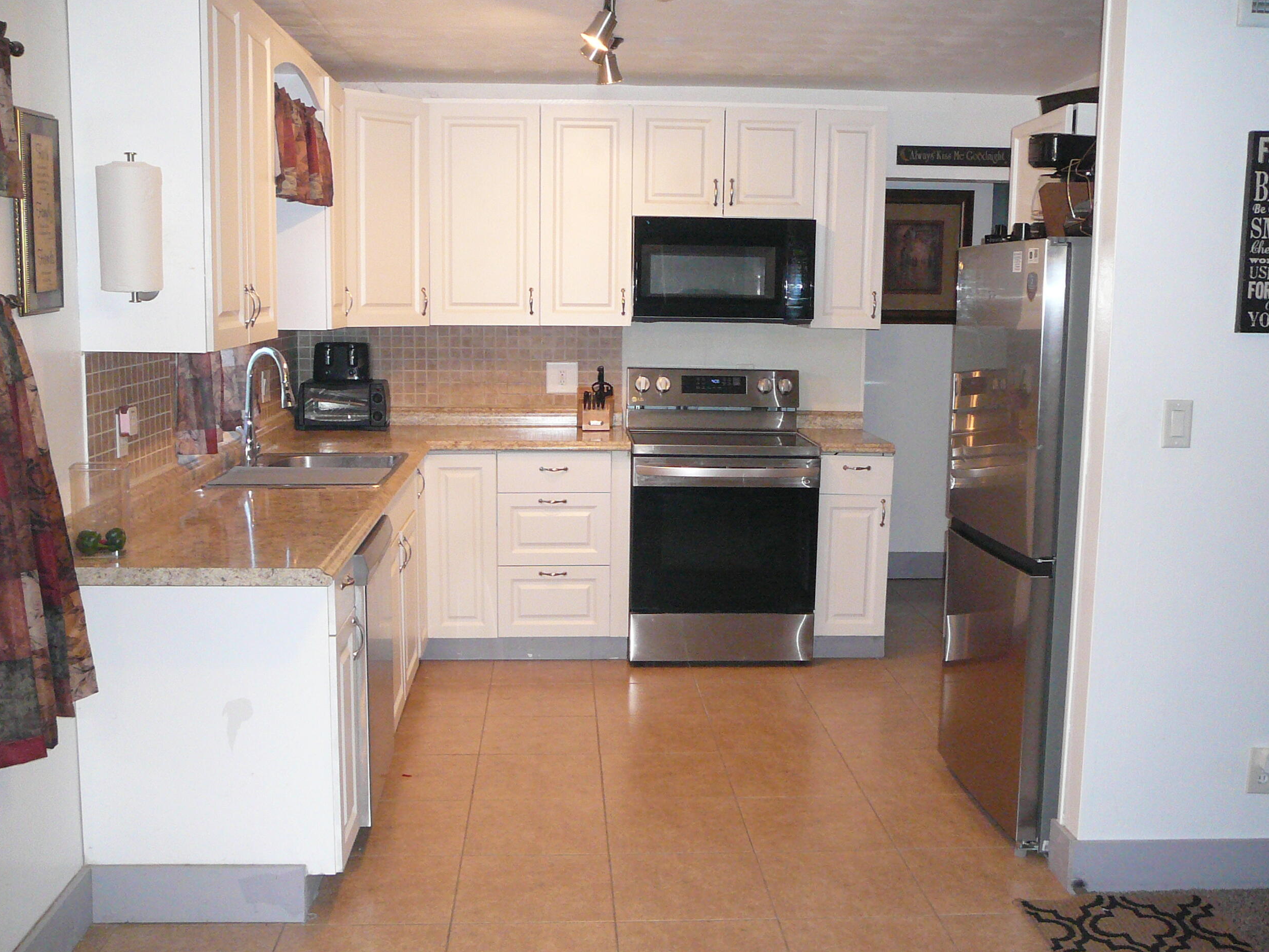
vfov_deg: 39.7
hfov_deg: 51.3
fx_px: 1320
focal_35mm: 36
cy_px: 487
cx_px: 622
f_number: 2.8
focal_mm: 5.2
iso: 320
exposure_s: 1/30
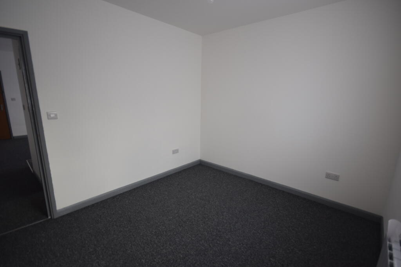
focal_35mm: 16
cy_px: 134
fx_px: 184
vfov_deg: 72.1
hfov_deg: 95.0
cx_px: 200
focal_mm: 11
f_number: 5
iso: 400
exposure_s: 1/100
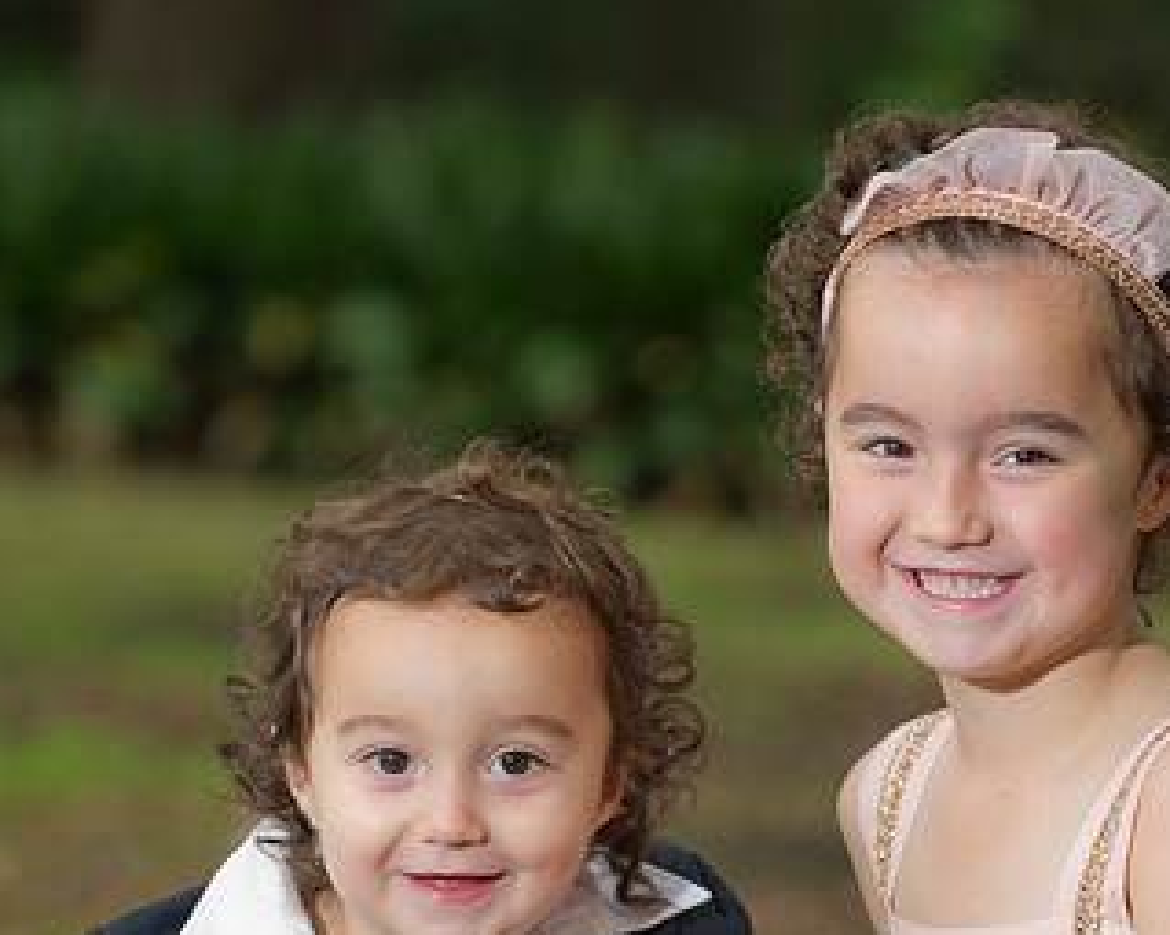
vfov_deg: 7.0
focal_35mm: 222
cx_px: 675
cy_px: 689
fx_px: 7685
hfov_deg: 8.7
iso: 400
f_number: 4
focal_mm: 130
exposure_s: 1/200
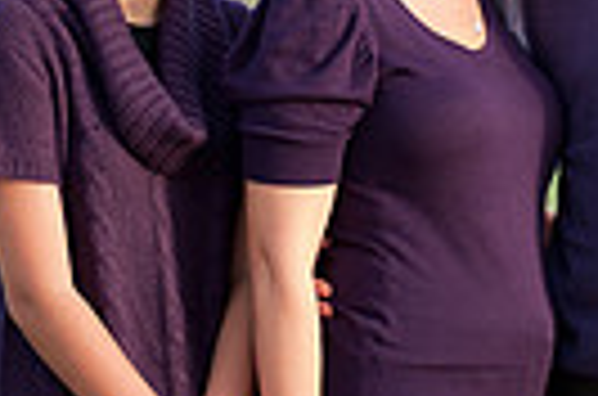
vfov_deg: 5.0
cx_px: 742
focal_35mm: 271
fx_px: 4491
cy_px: 72
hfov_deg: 7.5
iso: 200
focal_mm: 62
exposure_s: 1/500
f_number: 2.8
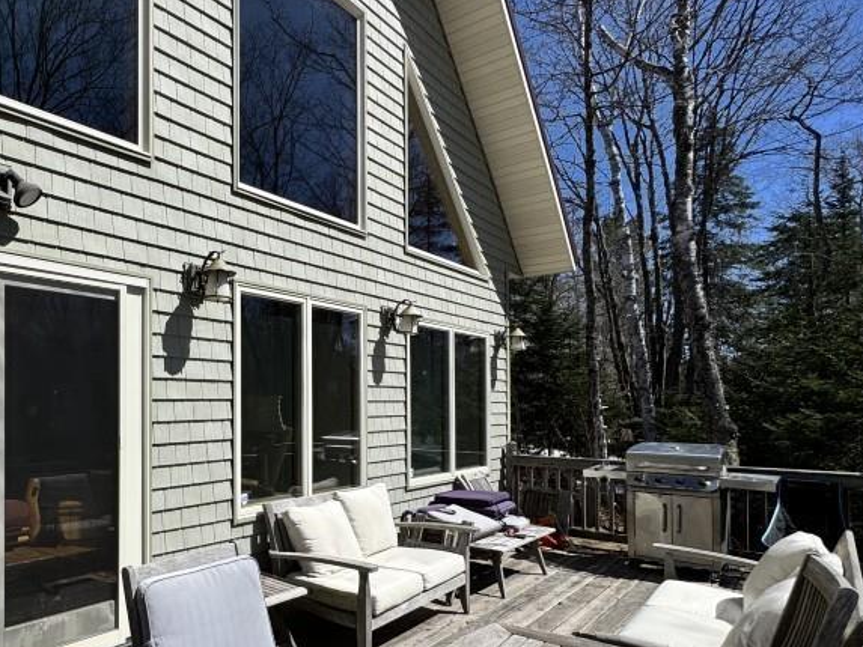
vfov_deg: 54.4
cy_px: 394
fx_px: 623
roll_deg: -0.3
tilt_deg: +0.7
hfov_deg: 65.0
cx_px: 211
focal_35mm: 25
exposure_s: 1/3546
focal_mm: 2.22
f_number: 2.2
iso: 50
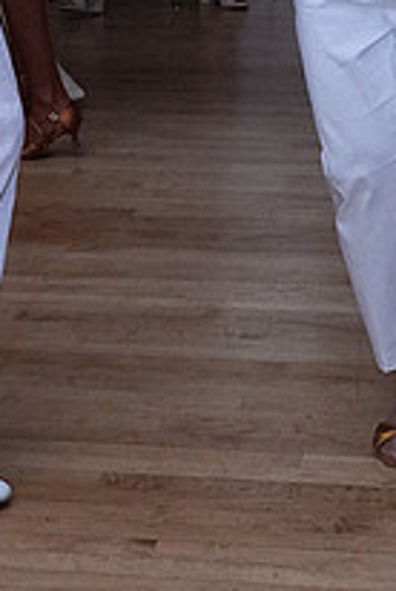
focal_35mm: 121
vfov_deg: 16.2
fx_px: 1990
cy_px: -126
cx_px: 214
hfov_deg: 11.4
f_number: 7.1
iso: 5000
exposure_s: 1/200
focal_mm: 29
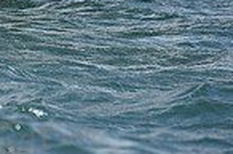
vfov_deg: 2.0
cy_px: -67
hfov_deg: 3.0
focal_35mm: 696
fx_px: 4500
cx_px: -211
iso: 250
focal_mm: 175
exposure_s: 1/1250
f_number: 7.1
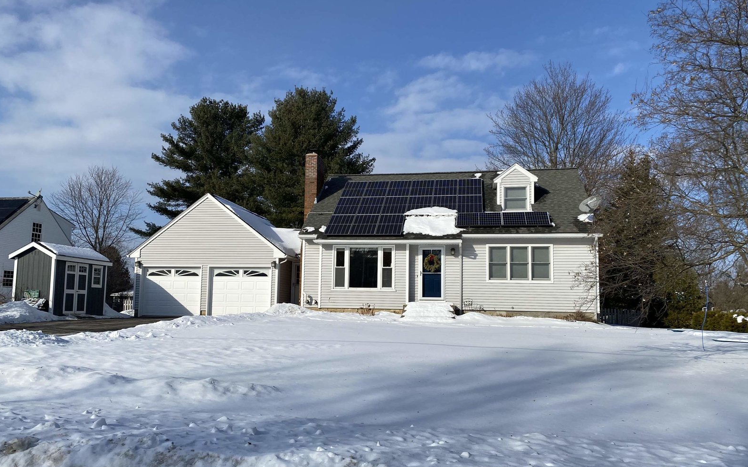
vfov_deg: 44.5
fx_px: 571
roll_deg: -0.8
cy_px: 253
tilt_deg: +5.6
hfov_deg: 66.5
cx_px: 369
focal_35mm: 28
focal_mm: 4.25
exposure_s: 1/5747
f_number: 1.8
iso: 32
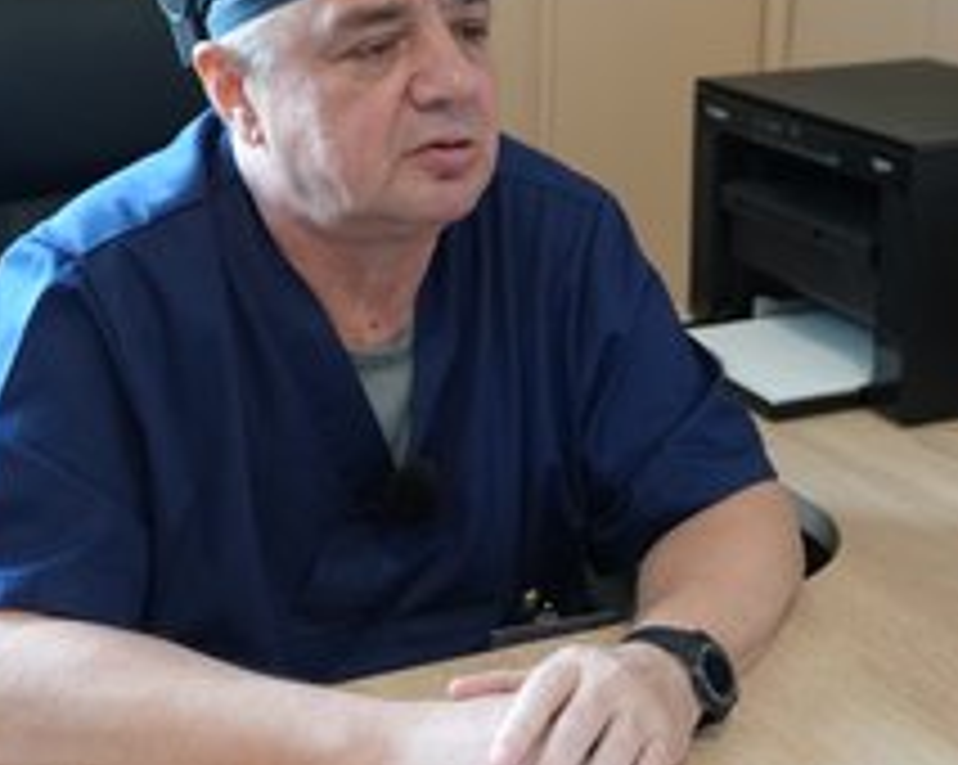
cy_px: 317
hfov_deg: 28.3
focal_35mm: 67
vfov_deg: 22.8
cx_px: 490
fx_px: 1898
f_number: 4
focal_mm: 38
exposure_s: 1/160
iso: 6400
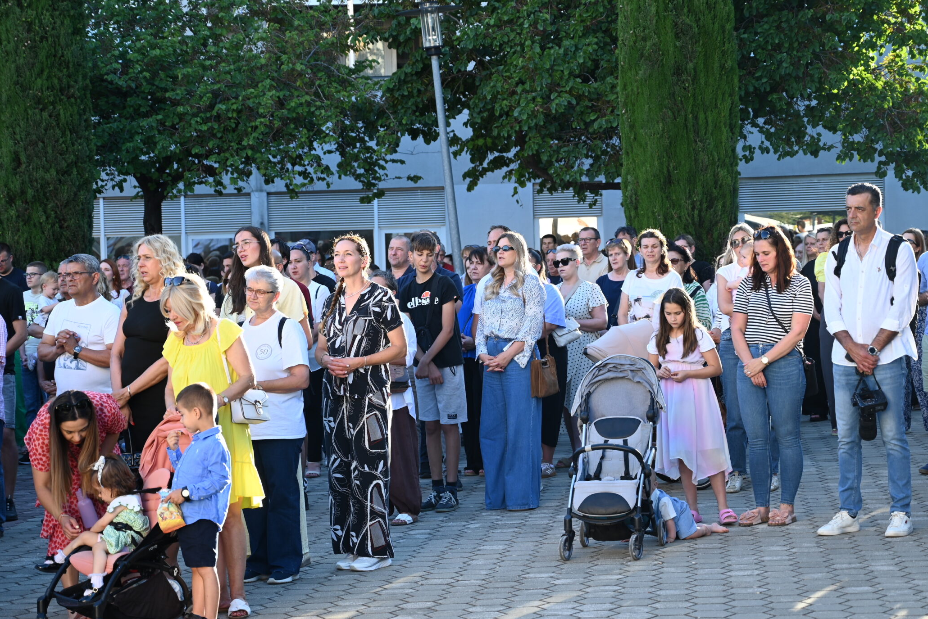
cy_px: 320
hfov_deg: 23.4
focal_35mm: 87
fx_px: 2243
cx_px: 468
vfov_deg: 15.7
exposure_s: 1/100
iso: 100
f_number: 4
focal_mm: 70
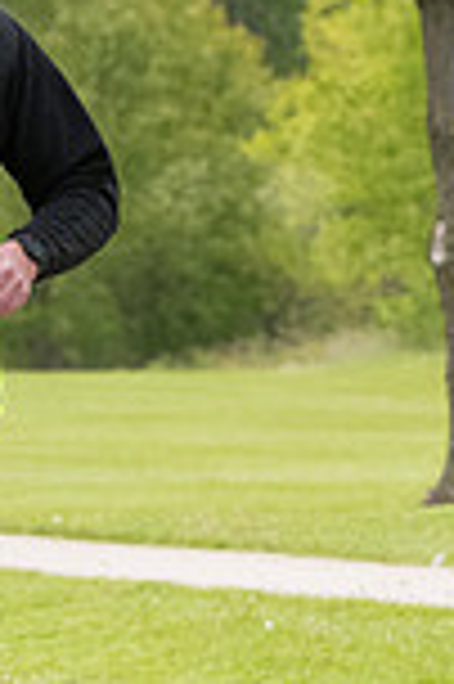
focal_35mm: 598
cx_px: -128
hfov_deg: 2.3
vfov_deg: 3.5
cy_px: 338
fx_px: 11337
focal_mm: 135
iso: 4000
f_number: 7.1
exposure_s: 1/1600
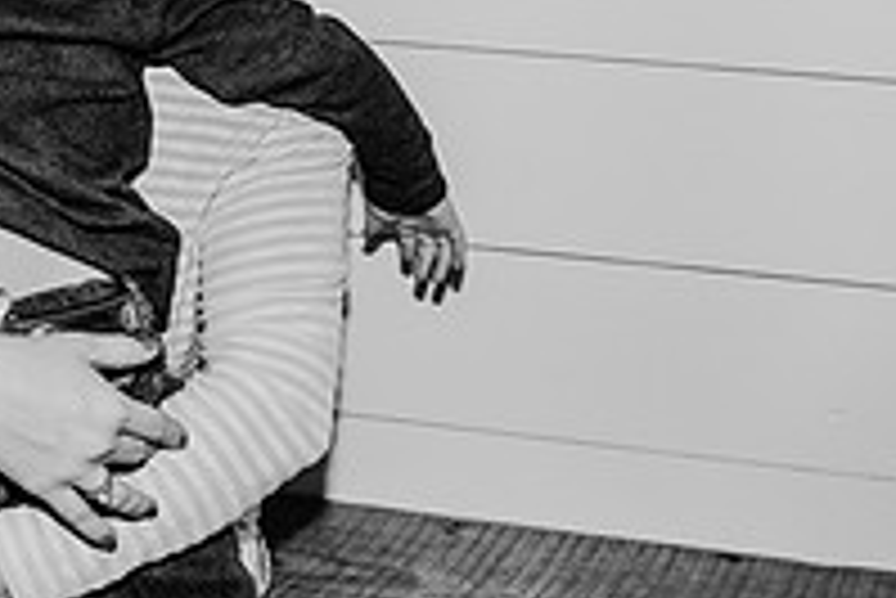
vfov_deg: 19.0
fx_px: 1743
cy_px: 20
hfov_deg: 27.9
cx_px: 117
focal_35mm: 70
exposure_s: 1/1000
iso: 400
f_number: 2.8
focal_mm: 24
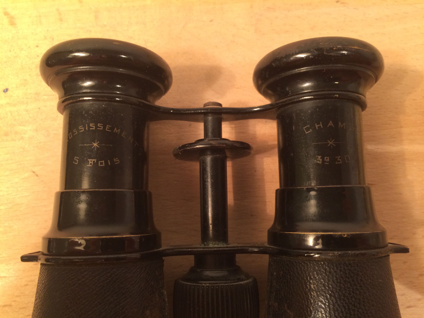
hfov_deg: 61.7
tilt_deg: -81.6
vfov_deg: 48.2
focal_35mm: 29
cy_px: 159
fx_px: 355
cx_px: 212
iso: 160
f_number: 2.2
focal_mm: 4.15
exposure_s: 1/33
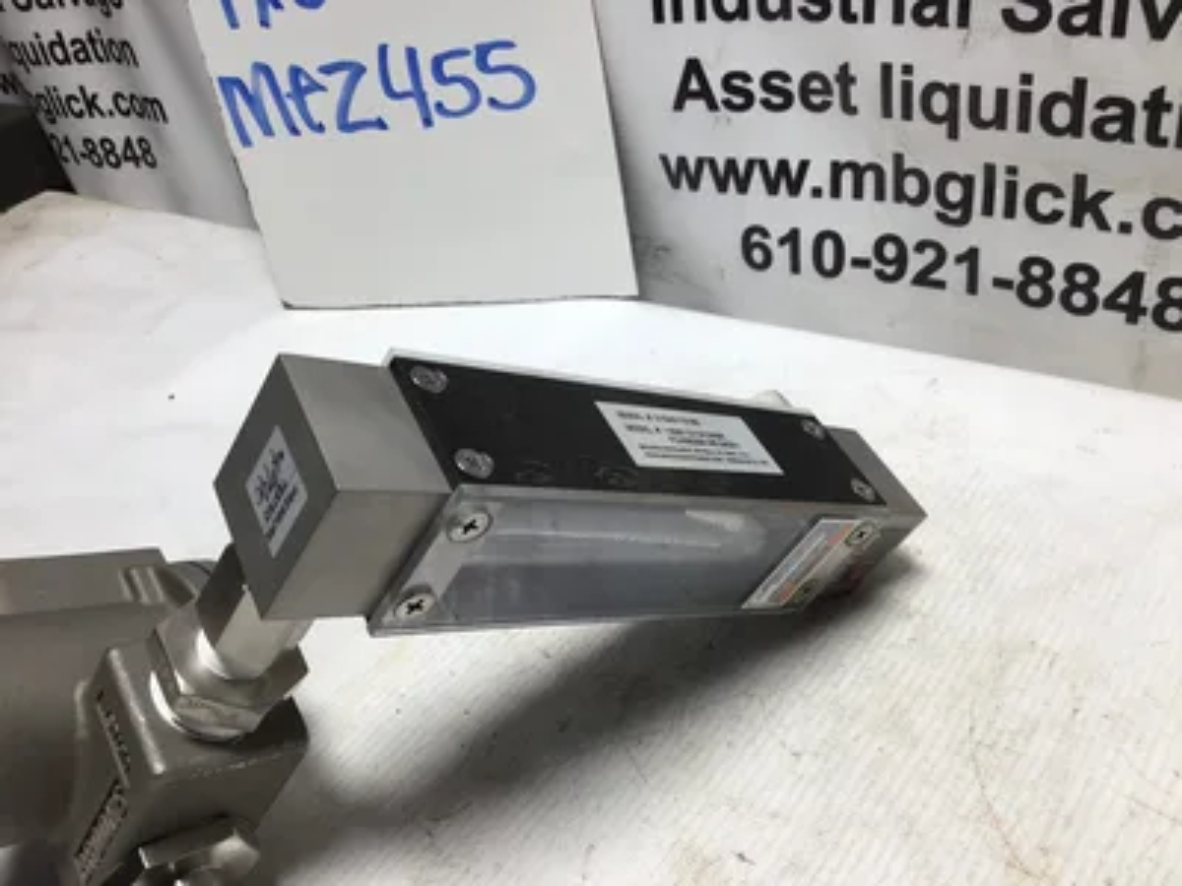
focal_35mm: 31
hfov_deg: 58.4
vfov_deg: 45.4
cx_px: 591
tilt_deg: -35.5
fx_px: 1059
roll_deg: +10.1
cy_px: 443
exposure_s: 1/120
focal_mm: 3.3
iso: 25
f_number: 2.4
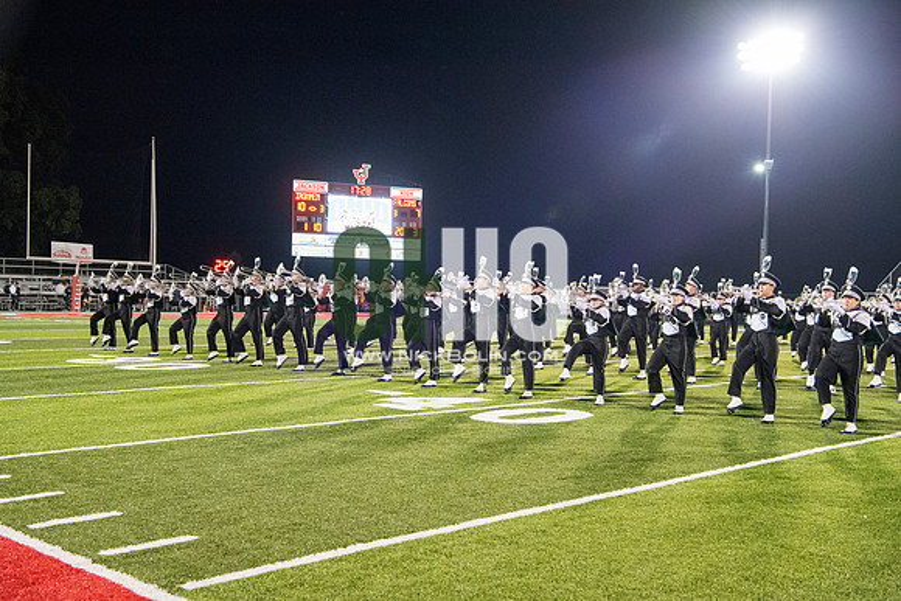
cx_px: 450
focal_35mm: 42
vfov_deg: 31.9
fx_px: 1051
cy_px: 300
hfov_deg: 46.4
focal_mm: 42
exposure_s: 1/200
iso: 5000
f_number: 5.6
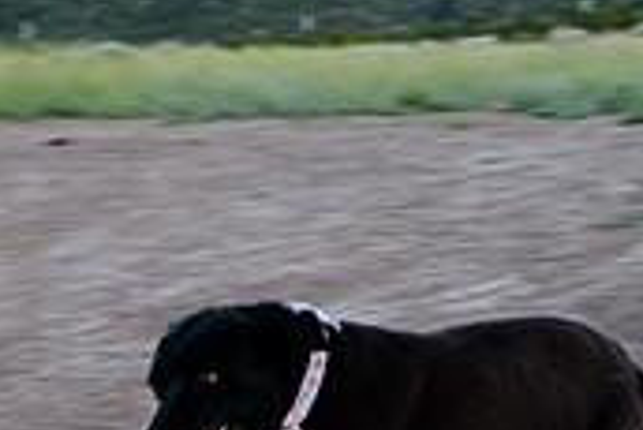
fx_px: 2413
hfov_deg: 15.1
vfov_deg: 10.2
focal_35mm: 135
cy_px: 217
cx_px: 535
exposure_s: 1/80
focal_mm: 40
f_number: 5.6
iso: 160
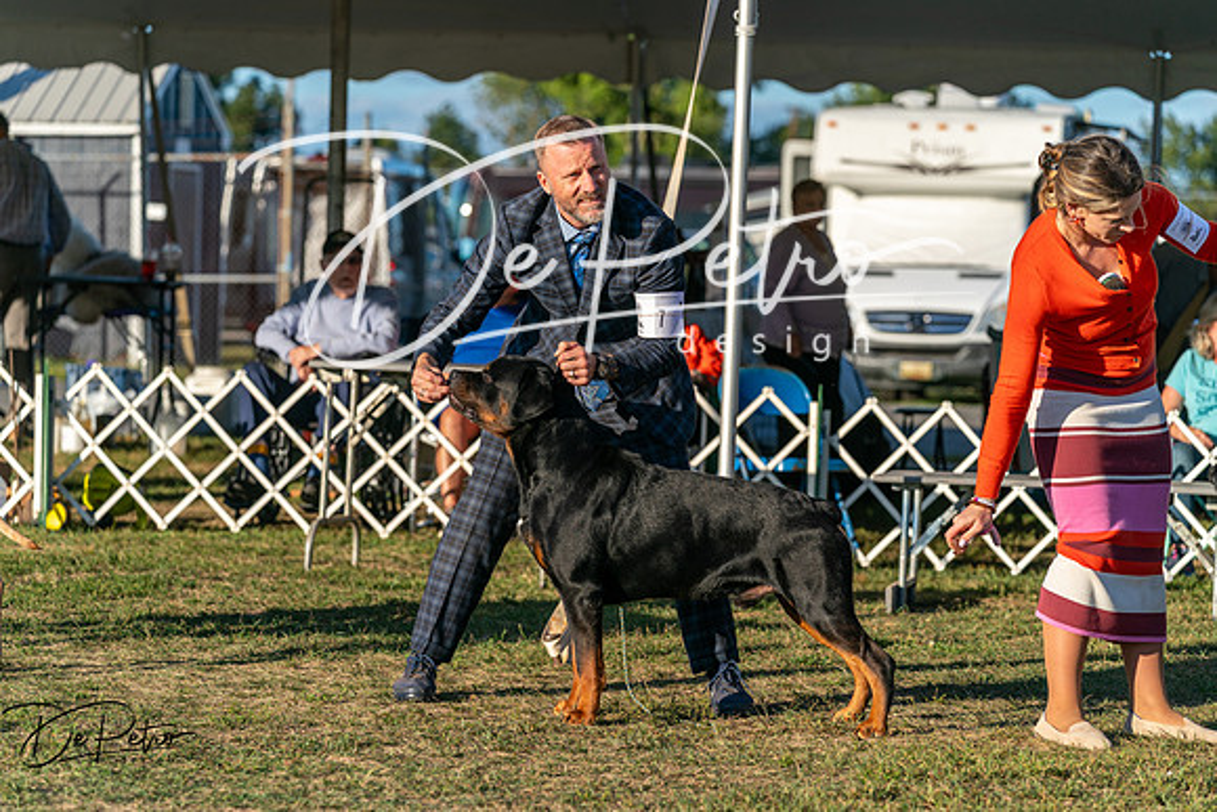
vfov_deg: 10.6
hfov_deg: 15.8
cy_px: 406
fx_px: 4396
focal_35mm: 130
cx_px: 608
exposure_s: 1/1250
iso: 200
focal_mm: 130
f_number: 4.5
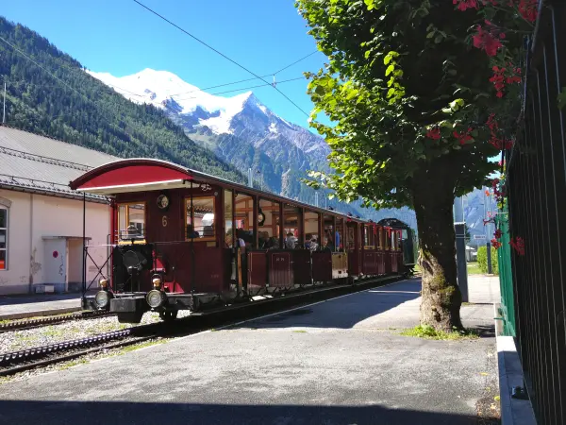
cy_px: 212
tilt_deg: +8.7
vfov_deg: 40.7
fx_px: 572
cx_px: 283
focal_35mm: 35
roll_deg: +1.1
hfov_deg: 52.6
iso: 50
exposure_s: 1/541
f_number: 2.4
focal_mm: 4.28
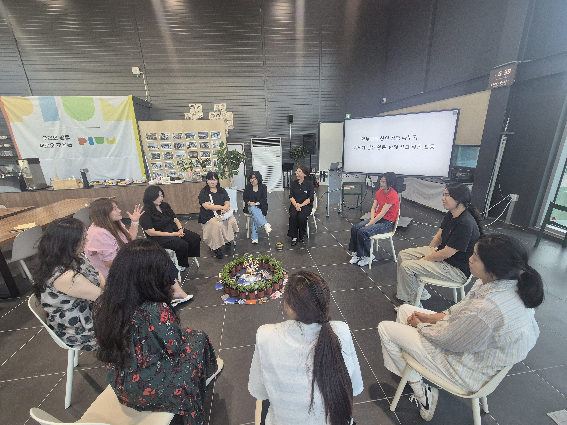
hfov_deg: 106.2
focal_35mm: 13
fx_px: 213
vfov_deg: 89.9
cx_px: 284
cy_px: 212
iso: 64
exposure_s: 1/60
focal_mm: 2.2
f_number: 2.2
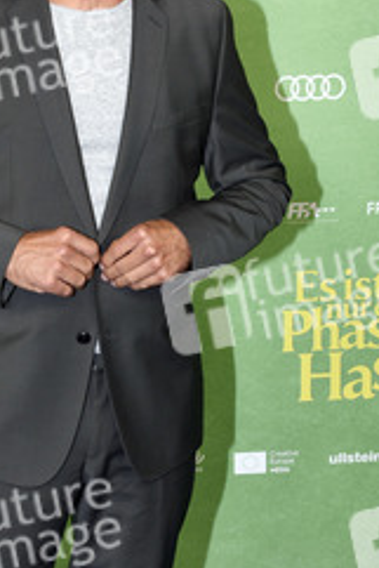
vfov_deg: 34.1
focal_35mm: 58
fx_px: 915
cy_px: 181
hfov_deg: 23.0
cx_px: 68
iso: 500
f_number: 6.3
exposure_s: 1/125
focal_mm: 35
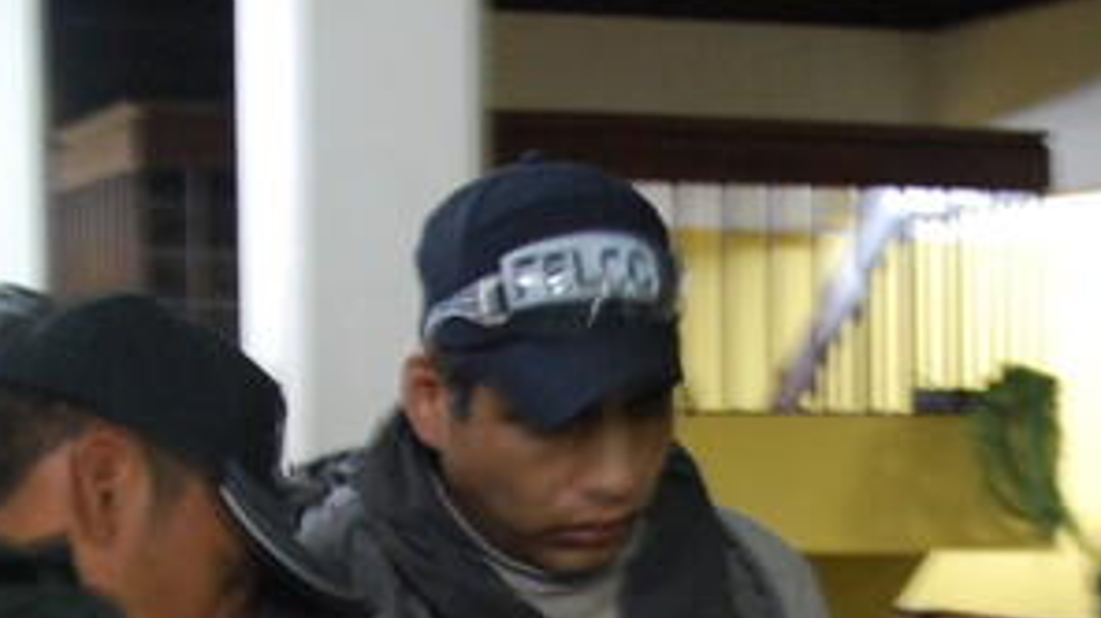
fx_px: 4259
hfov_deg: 14.6
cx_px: 937
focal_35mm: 146
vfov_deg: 8.1
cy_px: 983
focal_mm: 28
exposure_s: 1/2
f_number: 4.2
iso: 800
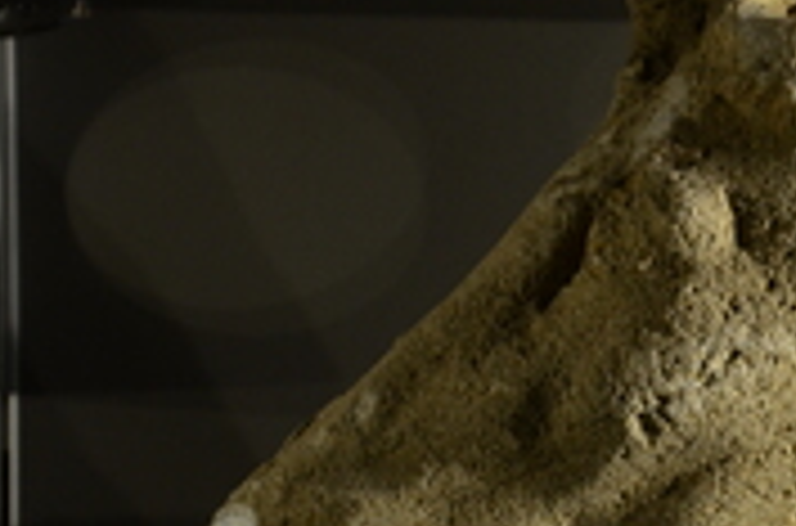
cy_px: 461
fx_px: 4102
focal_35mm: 186
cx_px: 751
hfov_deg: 11.0
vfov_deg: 7.3
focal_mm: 50
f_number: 5.6
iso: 1000
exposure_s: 1/125
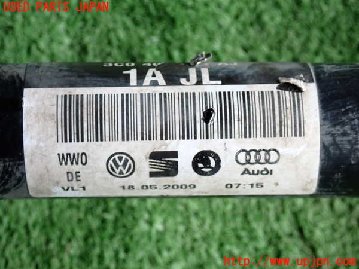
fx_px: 913
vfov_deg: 16.8
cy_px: 134
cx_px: 180
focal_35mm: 88
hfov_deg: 22.3
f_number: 4.5
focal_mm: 15.66
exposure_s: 1/100
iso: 200
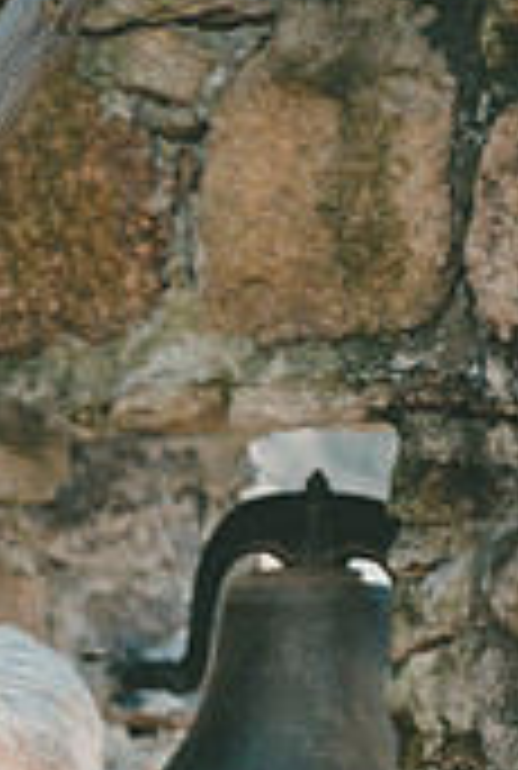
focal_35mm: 184
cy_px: 977
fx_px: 3947
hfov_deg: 7.5
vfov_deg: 10.9
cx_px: -61
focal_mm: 70
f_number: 4
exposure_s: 1/160
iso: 360
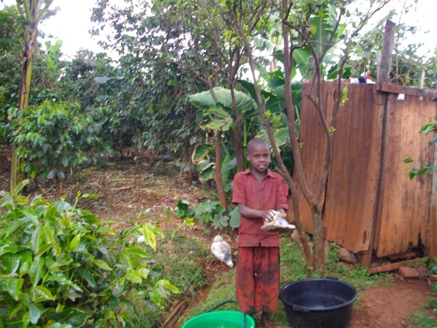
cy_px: 164
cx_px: 218
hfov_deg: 56.8
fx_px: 404
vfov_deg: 44.2
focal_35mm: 32
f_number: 2.9
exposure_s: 1/100
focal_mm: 5.7
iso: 200
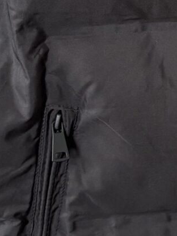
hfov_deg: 11.0
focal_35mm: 128
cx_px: 297
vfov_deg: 14.9
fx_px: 873
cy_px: -46
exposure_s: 1/112
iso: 125
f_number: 1.6
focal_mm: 5.96
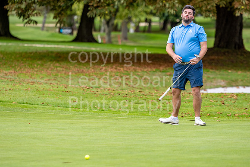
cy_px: 84
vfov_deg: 5.2
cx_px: 125
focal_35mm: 262
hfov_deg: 7.9
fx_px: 1818
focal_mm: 175
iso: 200
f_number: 3.5
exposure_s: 1/640
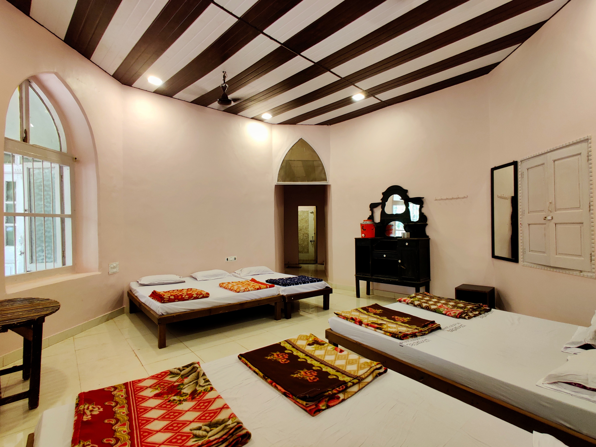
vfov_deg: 89.9
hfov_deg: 106.2
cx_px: 298
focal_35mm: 13
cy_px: 224
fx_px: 224
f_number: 2.2
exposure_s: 1/33
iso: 500
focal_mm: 2.25
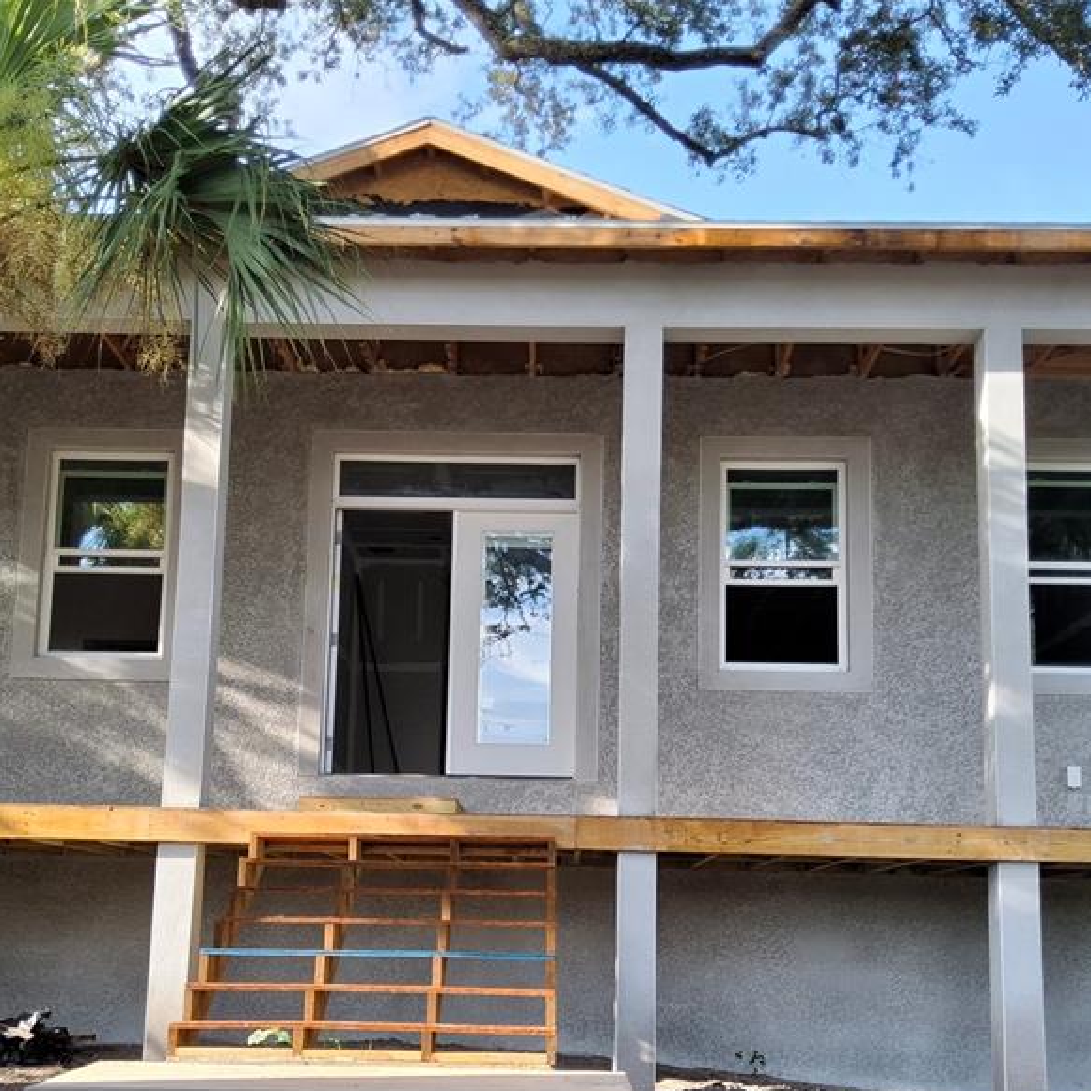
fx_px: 1391
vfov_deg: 42.3
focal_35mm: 39
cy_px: 720
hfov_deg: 42.8
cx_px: 510
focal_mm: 3.08
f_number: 2
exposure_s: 1/288
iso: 50
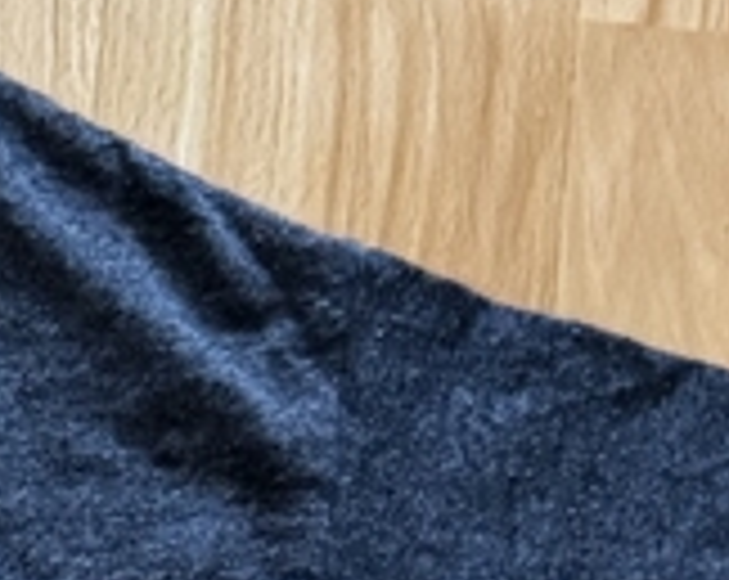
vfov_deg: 7.5
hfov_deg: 9.3
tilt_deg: -88.6
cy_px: 1387
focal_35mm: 193
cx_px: -828
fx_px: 4157
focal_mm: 6.76
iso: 800
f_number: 1.78
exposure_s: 1/60
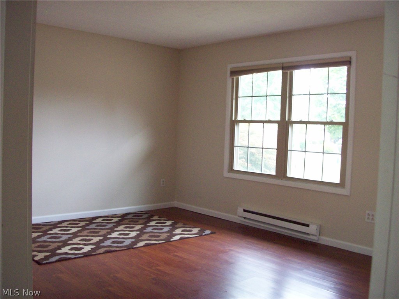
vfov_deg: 39.6
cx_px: 200
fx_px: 415
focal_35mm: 36
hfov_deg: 51.4
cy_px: 150
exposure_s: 1/11
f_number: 2.7
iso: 160
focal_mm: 6
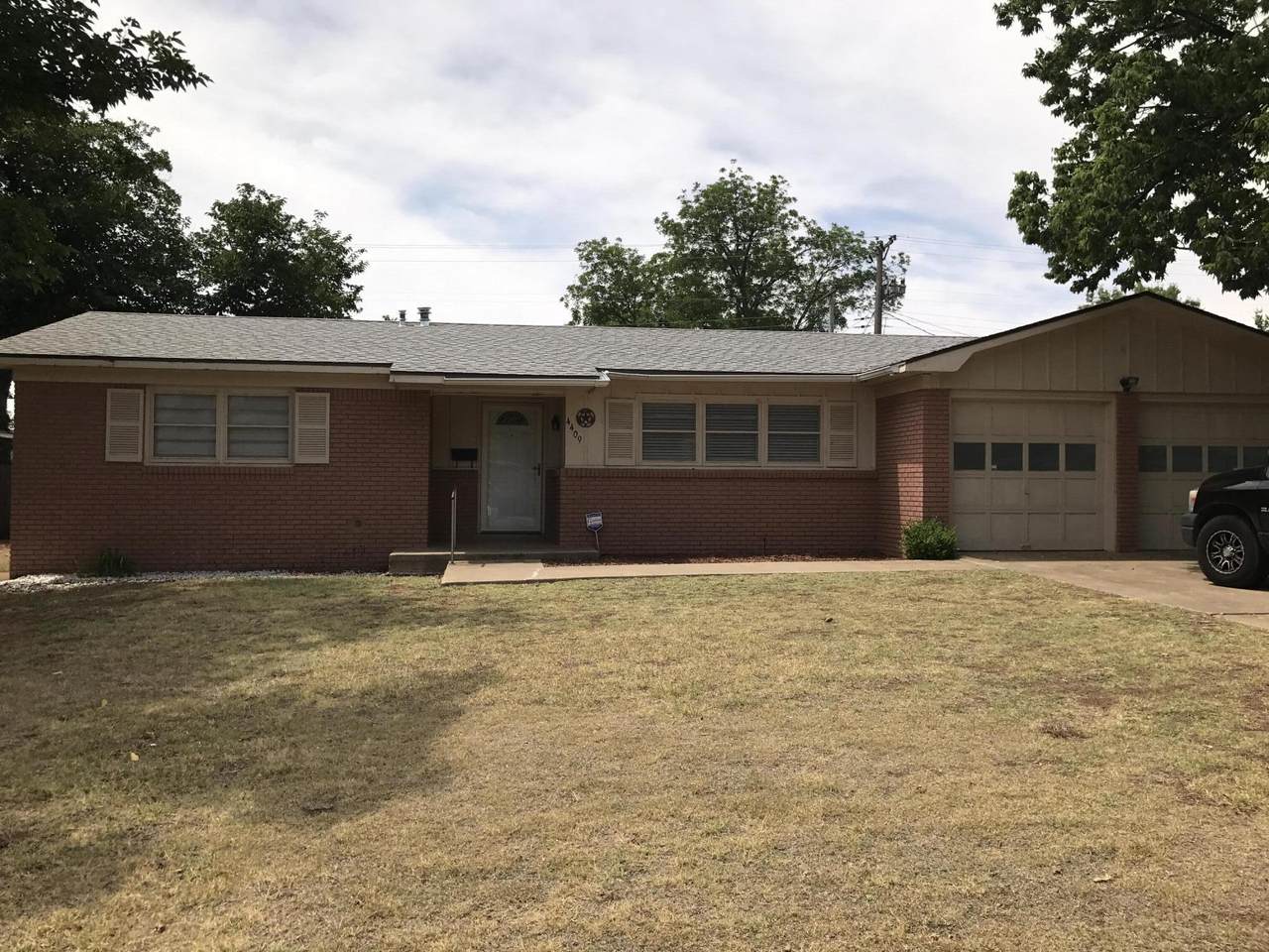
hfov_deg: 63.4
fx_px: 1026
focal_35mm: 28
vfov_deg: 49.7
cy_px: 476
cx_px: 634
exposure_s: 1/2907
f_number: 1.8
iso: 20
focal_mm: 3.99
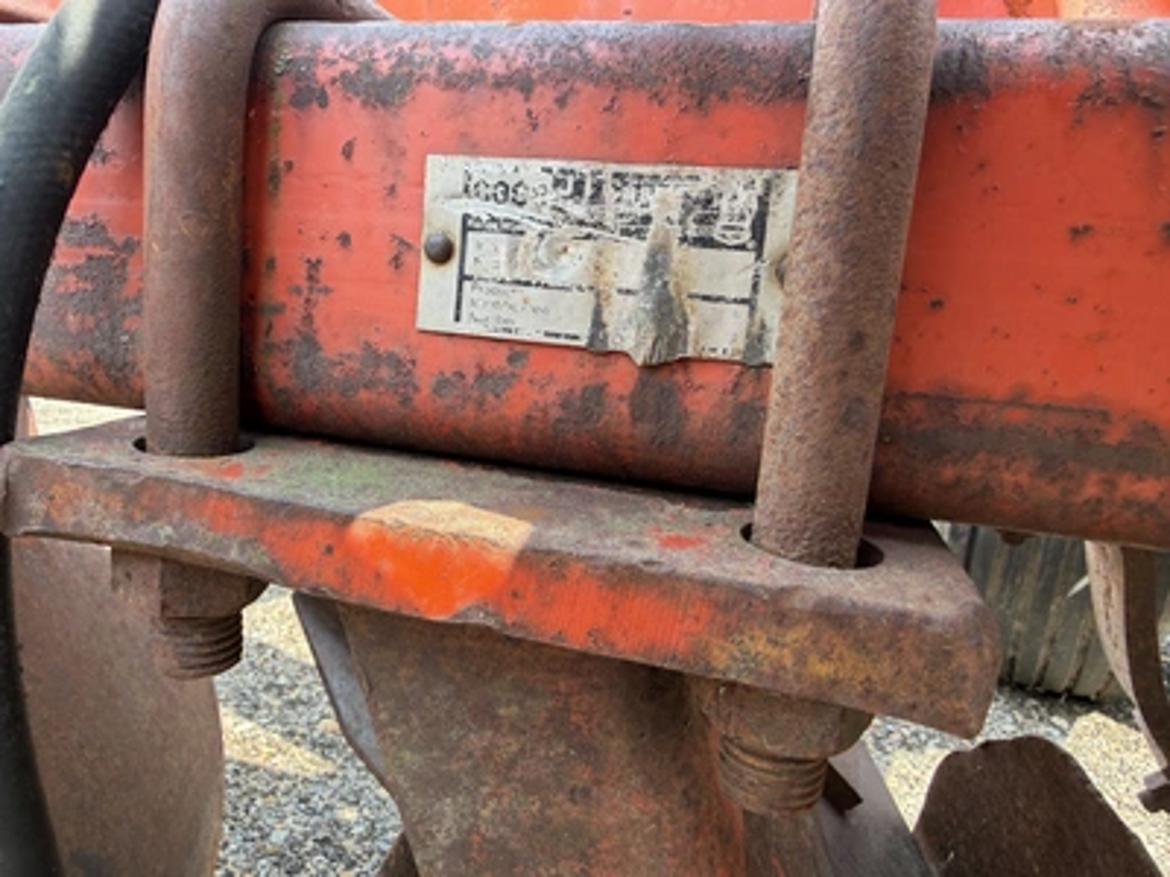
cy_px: 438
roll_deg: -2.6
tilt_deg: -9.7
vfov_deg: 56.8
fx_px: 811
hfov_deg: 71.6
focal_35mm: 24
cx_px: 585
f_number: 2.2
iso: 50
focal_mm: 2.22
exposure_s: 1/121
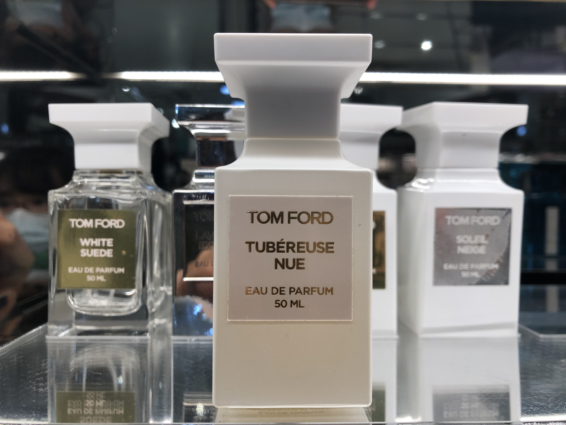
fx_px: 458
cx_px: 283
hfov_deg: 63.4
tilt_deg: +0.1
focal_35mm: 28
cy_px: 212
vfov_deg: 49.7
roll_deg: +0.7
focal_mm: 4
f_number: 1.8
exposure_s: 1/50
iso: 20
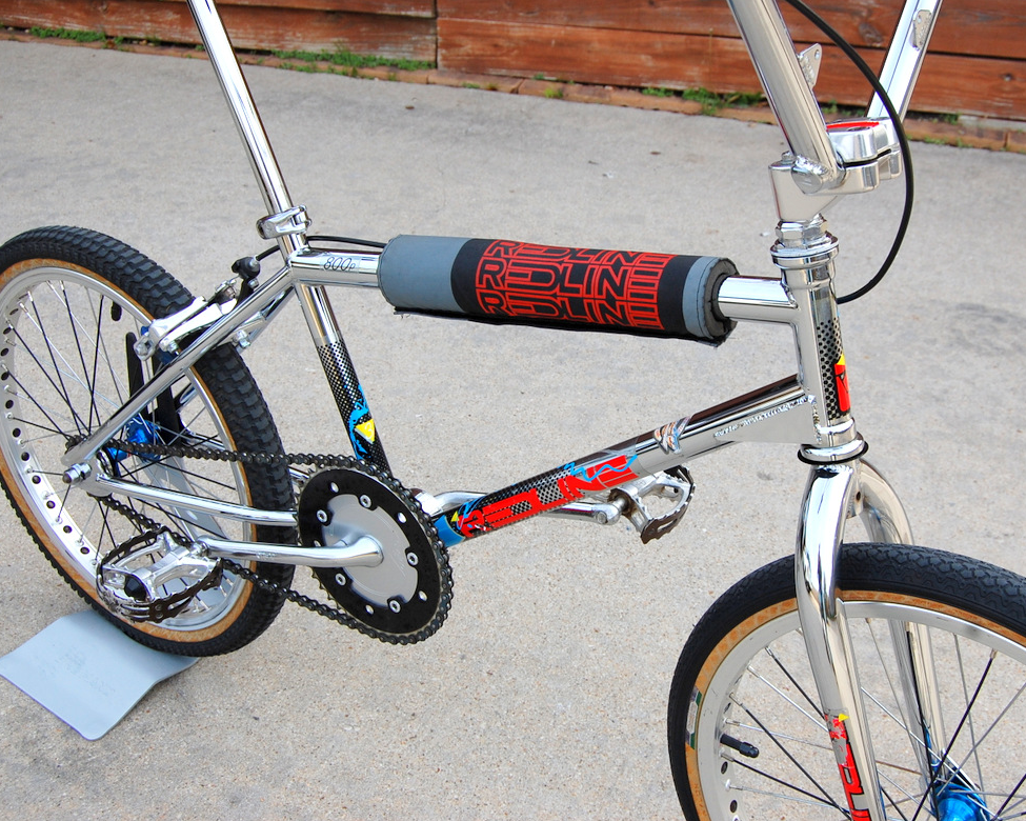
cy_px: 402
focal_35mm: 45
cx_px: 577
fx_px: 1366
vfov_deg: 33.4
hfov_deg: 41.1
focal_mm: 26
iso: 200
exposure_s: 1/200
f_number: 7.1
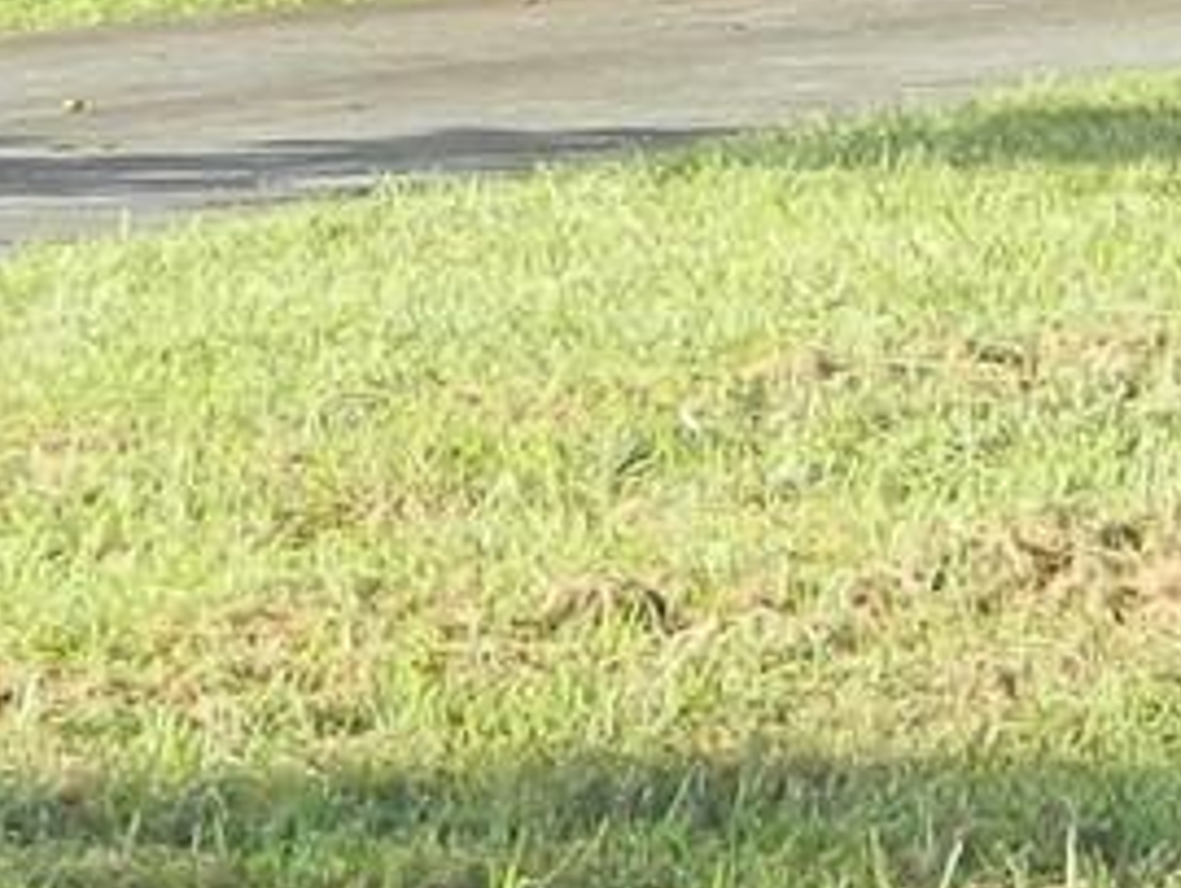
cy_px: -529
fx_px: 9049
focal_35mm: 265
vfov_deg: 5.6
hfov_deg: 7.3
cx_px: 2091
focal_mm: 6.2
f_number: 3.3
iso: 80
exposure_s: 1/200
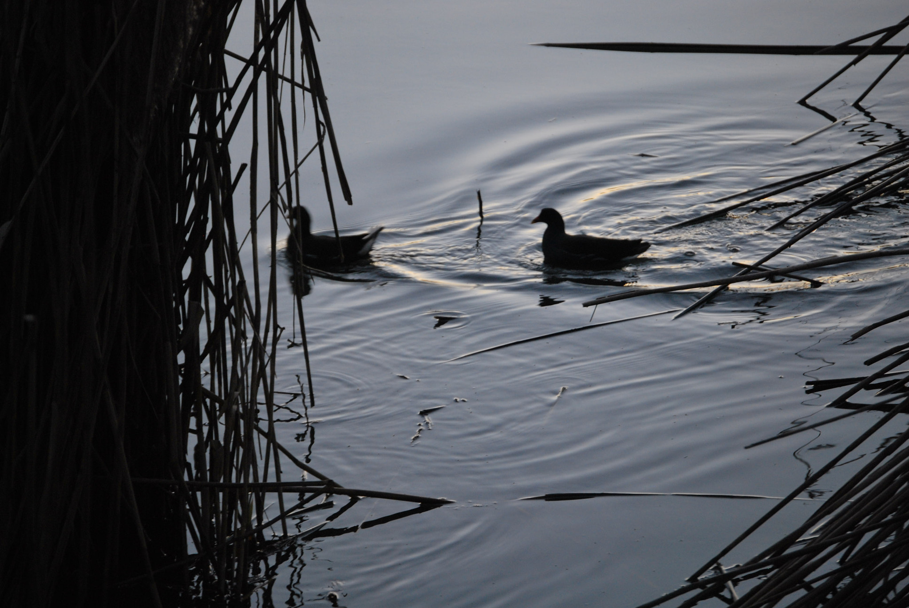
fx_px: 4930
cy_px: 304
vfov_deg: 7.1
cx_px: 454
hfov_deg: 10.5
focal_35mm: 195
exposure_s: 1/100
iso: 400
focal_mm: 130
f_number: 5
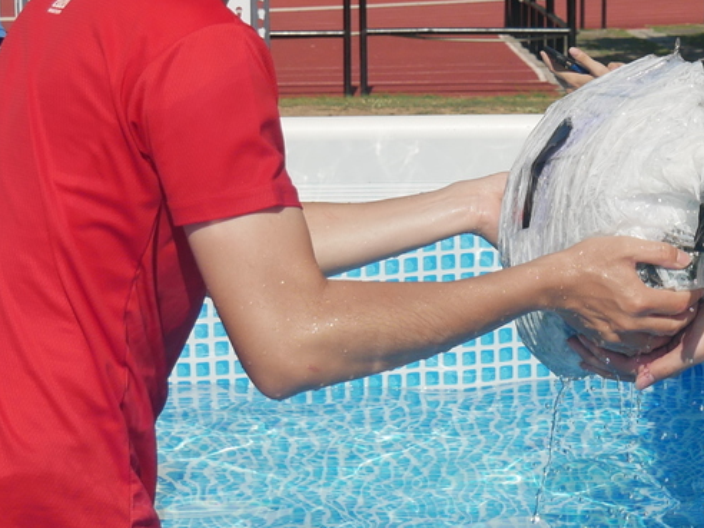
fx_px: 2644
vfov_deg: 11.4
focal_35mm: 130
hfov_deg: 15.0
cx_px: 660
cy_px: 205
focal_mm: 20
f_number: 4.1
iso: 200
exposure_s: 1/1300
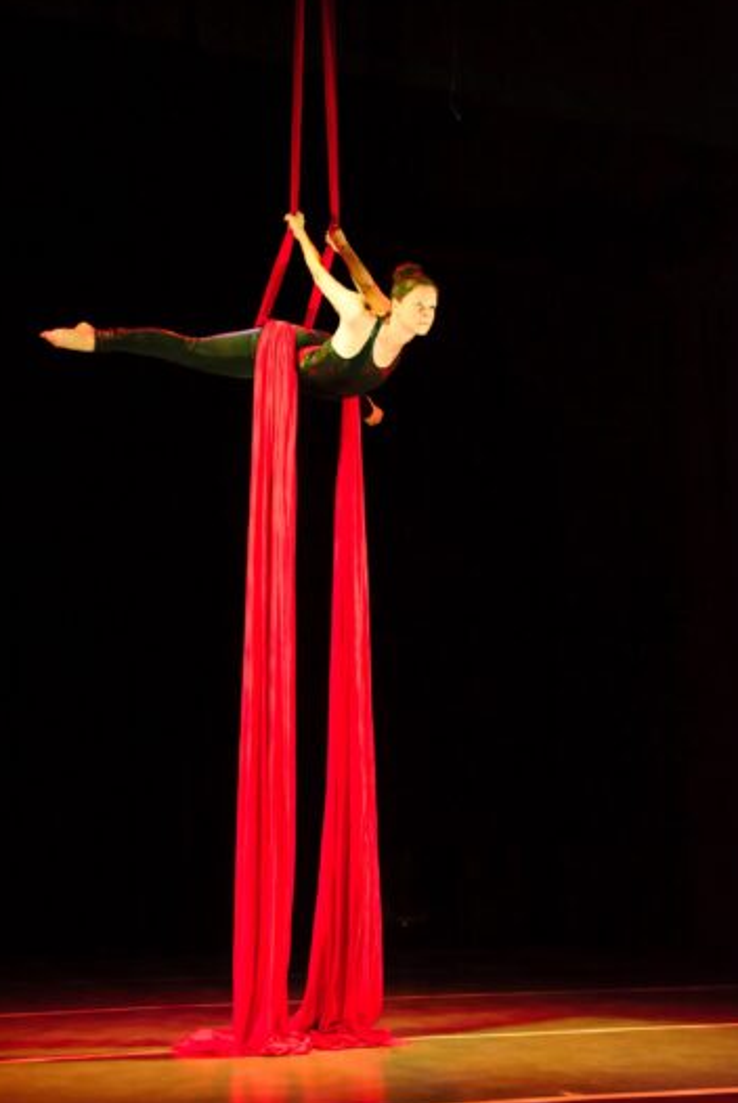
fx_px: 1748
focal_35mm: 57
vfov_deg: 35.0
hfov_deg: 23.8
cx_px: 347
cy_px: 568
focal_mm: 50
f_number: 7.1
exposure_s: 1/400
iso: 8000
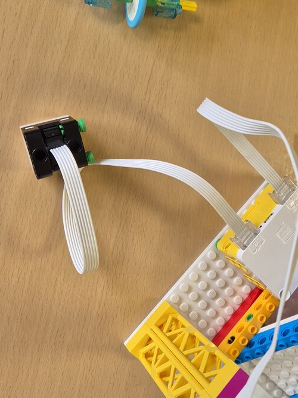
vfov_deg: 41.2
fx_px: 528
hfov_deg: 31.0
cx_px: 219
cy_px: 181
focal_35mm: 46
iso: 125
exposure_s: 1/180
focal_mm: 5.4
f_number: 1.8
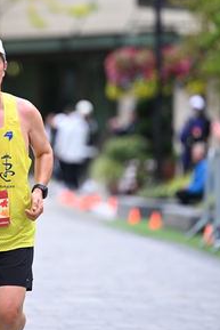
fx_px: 3140
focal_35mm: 343
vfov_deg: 6.0
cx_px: 15
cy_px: 108
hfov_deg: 4.0
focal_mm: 180
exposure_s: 1/2000
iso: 640
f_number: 2.8
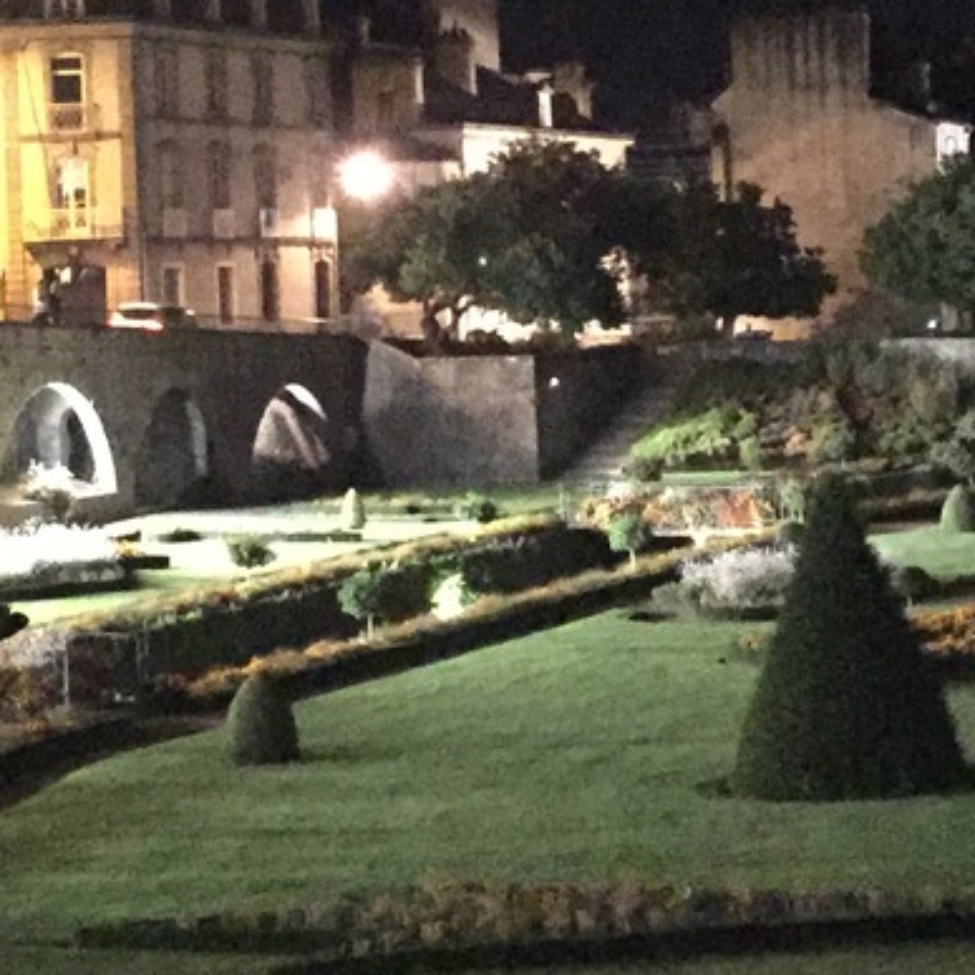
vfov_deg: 16.3
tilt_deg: +0.6
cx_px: 451
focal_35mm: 106
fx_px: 3378
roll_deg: +2.1
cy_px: 254
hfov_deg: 16.4
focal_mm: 4.15
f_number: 2.2
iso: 1600
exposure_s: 1/17
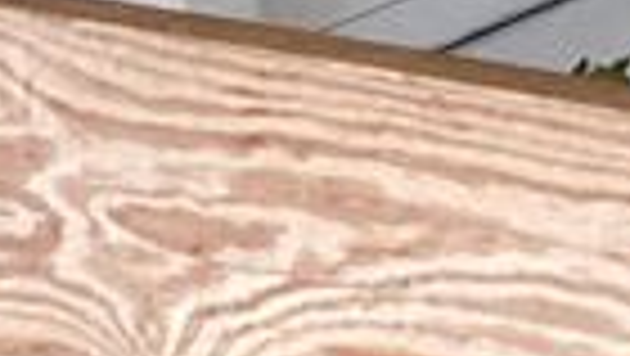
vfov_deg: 4.6
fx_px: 4029
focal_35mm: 241
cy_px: -1014
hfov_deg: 7.5
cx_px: 2084
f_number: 2.4
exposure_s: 1/120
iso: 80
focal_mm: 3.3
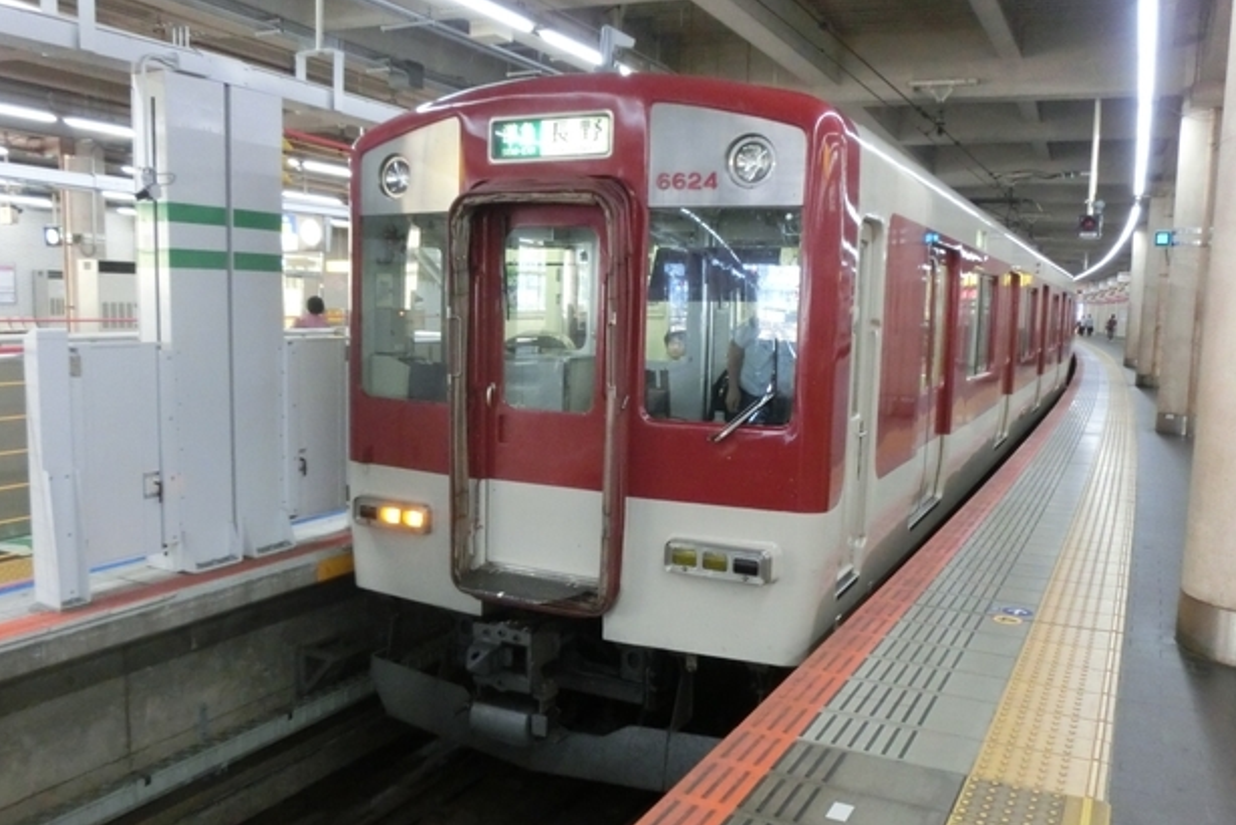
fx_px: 893
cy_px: 398
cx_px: 612
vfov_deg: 49.6
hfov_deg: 69.4
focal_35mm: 26
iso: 800
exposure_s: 1/60
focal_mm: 4.24
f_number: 3
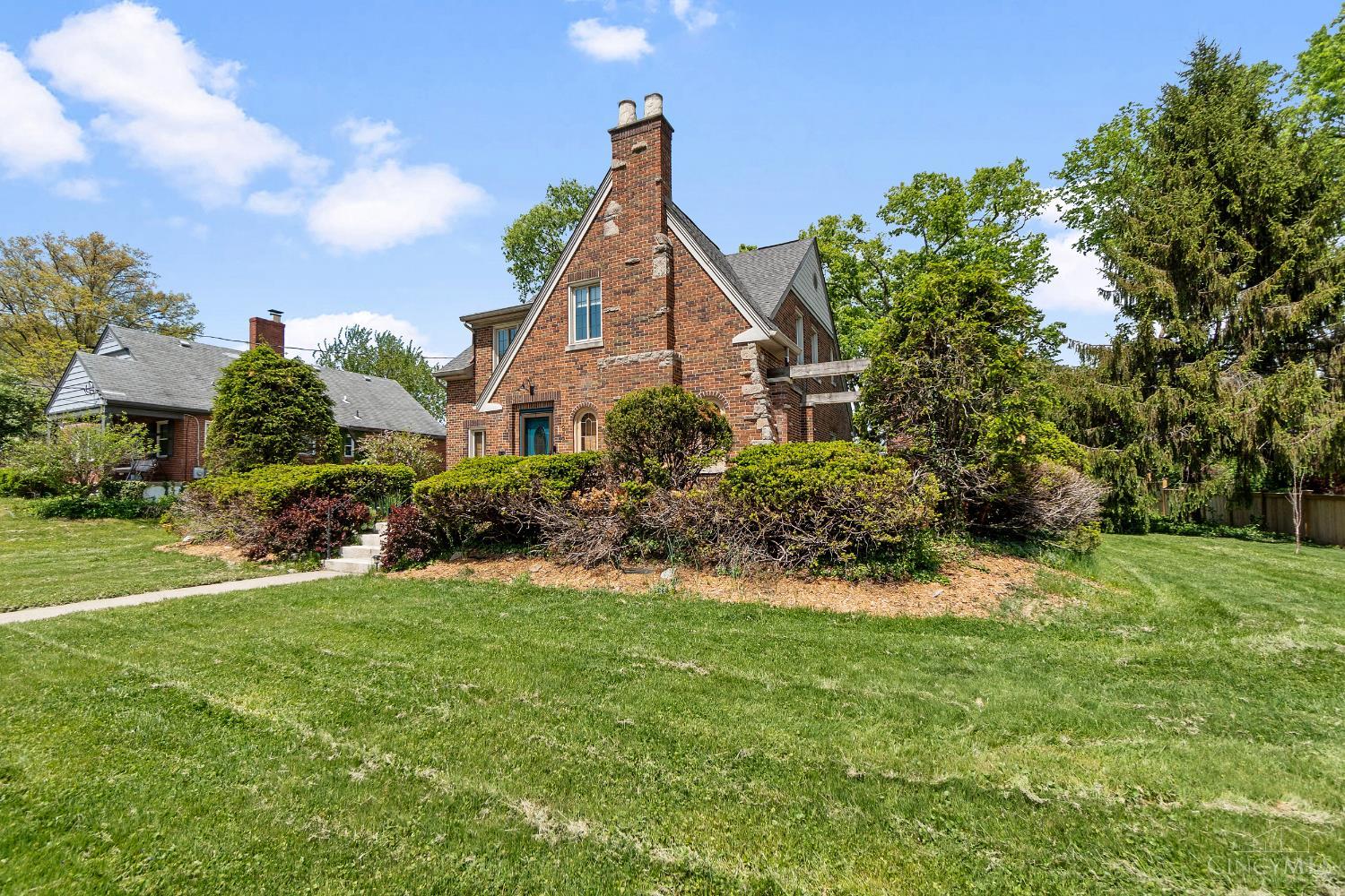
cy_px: 448
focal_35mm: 15
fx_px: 560
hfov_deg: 100.4
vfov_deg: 77.3
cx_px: 672
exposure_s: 1/320
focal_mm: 10
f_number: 8
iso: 400
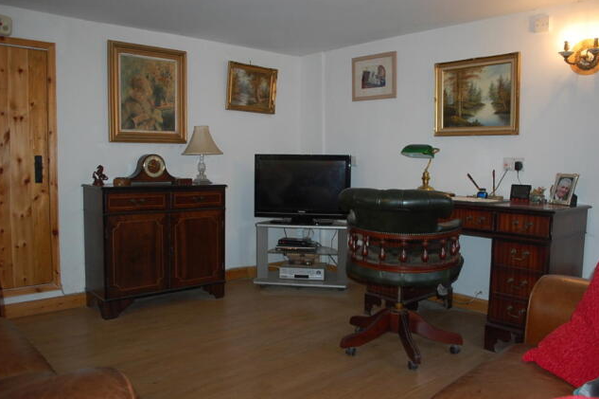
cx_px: 299
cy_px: 204
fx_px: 466
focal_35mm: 28
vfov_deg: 46.3
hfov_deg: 65.5
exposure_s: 1/60
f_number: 3.5
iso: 400
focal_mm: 18
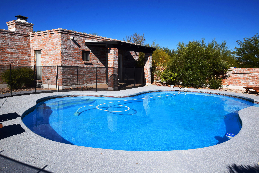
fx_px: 183
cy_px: 86
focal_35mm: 26
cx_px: 130
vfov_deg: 50.4
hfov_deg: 70.4
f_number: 11
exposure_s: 1/500
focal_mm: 17
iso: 200
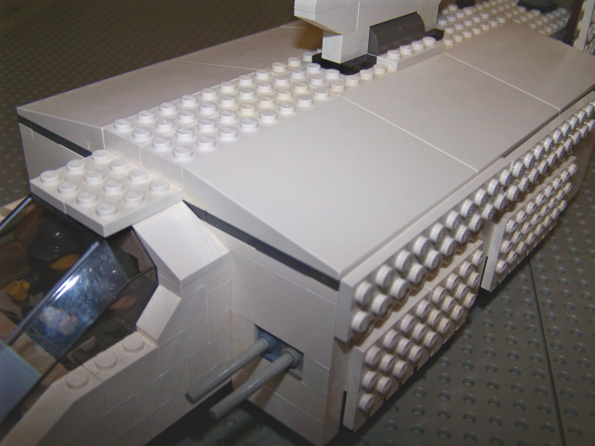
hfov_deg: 49.0
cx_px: 298
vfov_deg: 37.7
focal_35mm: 38
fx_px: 653
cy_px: 223
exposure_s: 1/60
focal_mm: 6.3
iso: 140
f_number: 2.8
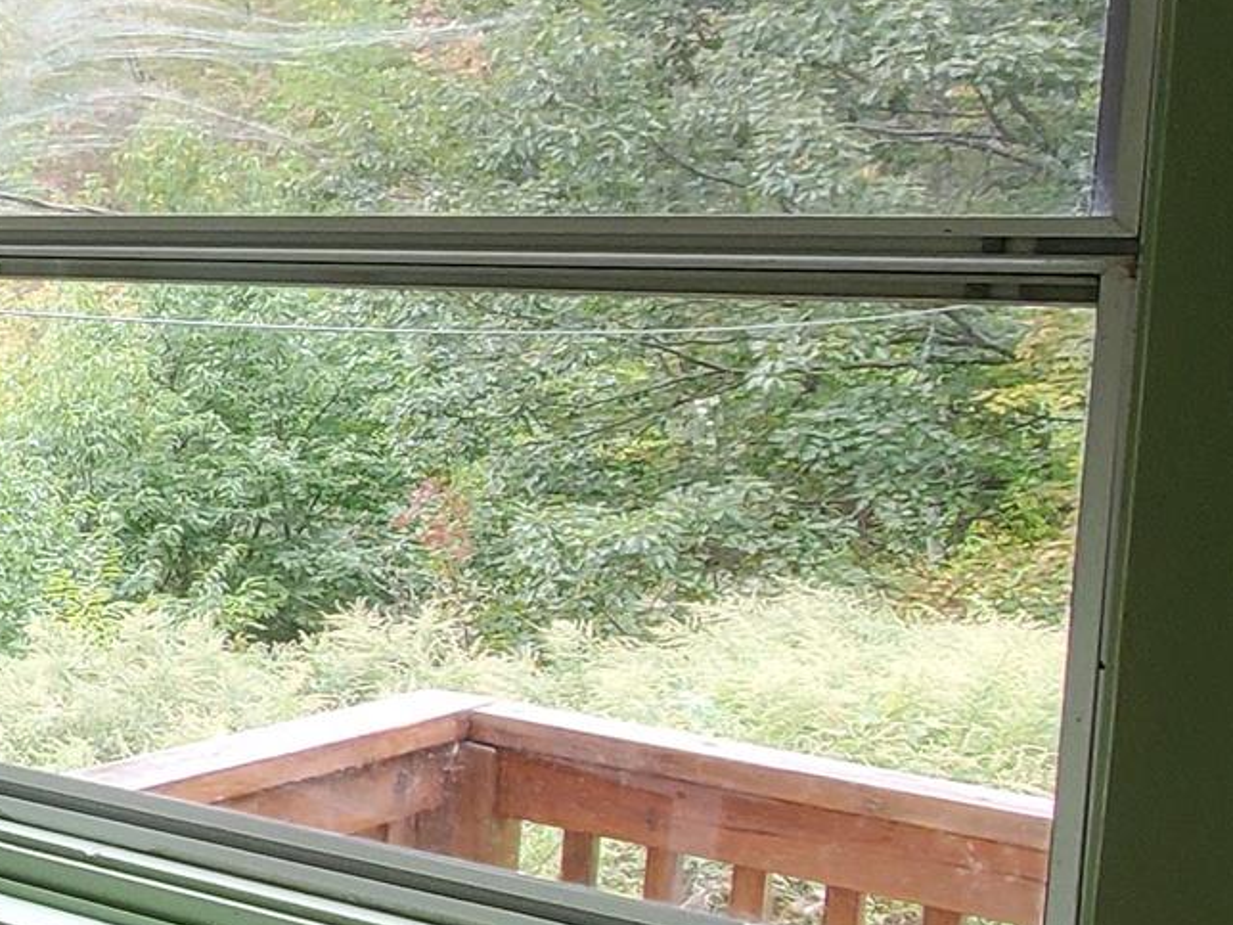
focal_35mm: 62
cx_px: -917
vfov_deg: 23.6
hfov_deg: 21.7
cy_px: 416
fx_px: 2208
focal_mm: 1.8
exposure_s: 1/59
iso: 80
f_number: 2.2
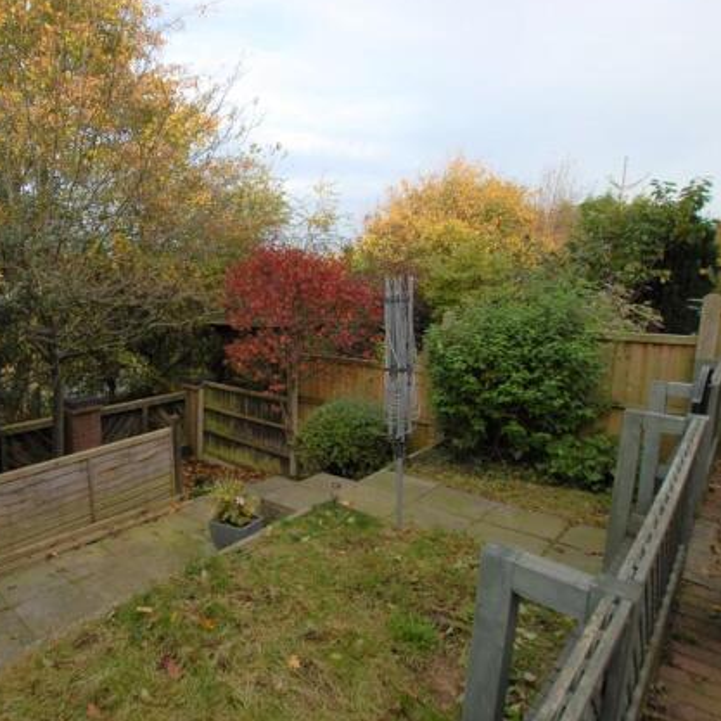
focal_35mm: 20
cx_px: 181
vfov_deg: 74.8
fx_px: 471
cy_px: 354
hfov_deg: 69.9
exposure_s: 1/100
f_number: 5
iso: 100
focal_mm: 10
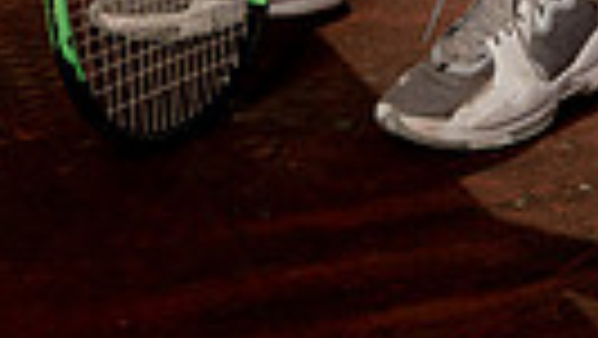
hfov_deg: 15.1
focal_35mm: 142
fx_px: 2253
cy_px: -613
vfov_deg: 7.7
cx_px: 405
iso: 50
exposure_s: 1/250
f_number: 6.3
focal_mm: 40
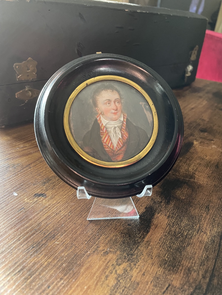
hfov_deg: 53.1
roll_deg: -3.5
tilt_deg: -29.3
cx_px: 111
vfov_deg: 67.3
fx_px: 222
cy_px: 148
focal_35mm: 26
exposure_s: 1/60
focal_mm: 4.2
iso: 320
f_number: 1.6
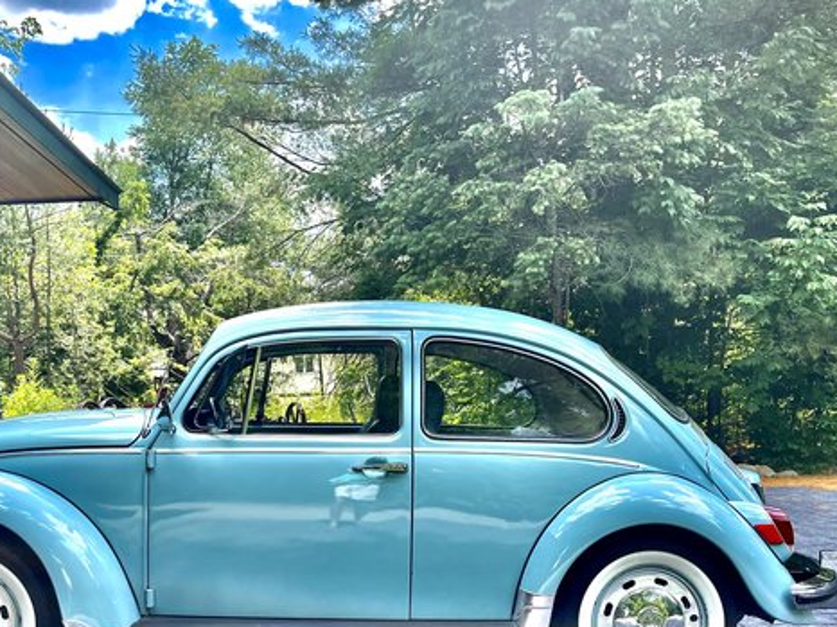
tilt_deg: -4.0
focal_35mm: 43
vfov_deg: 33.1
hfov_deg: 43.7
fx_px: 1039
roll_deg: +2.3
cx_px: 348
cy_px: 447
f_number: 1.6
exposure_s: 1/887
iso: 32
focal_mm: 5.1
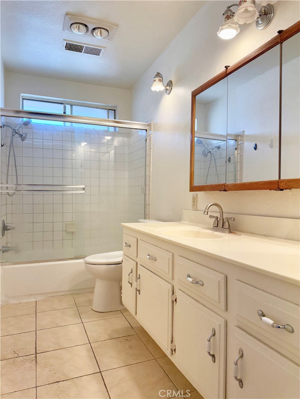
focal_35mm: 24
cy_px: 200
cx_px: 150
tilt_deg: -1.0
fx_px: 277
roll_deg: +0.0
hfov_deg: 56.8
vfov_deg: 71.6
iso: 80
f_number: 1.78
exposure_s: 1/125
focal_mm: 6.76
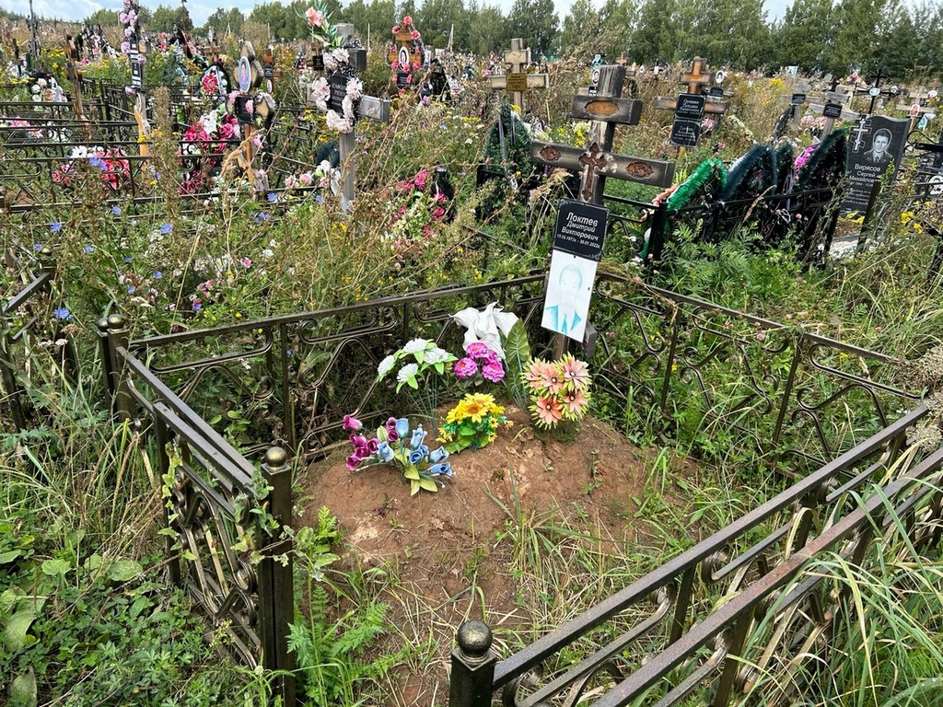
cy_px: 354
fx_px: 708
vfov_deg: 53.1
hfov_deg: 67.3
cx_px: 472
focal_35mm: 26
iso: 50
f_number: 1.5
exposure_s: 1/1531
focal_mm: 5.7
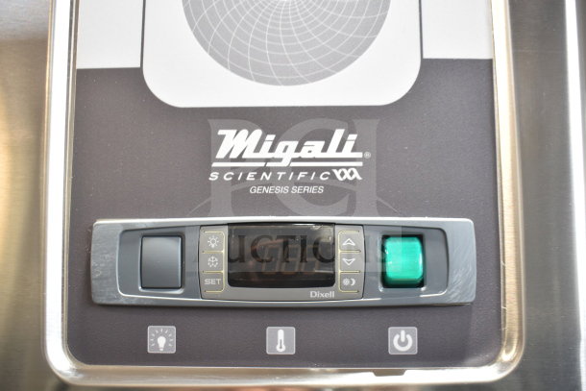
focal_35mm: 36
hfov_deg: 53.1
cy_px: 196
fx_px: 586
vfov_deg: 36.9
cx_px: 293
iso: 450
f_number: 4
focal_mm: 24
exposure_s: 1/40
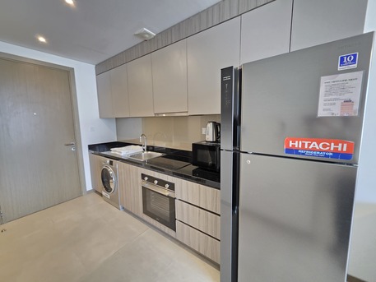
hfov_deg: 106.2
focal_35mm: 13
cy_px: 141
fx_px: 141
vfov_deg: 89.9
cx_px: 188
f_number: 1.9
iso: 640
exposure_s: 1/50
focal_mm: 2.2
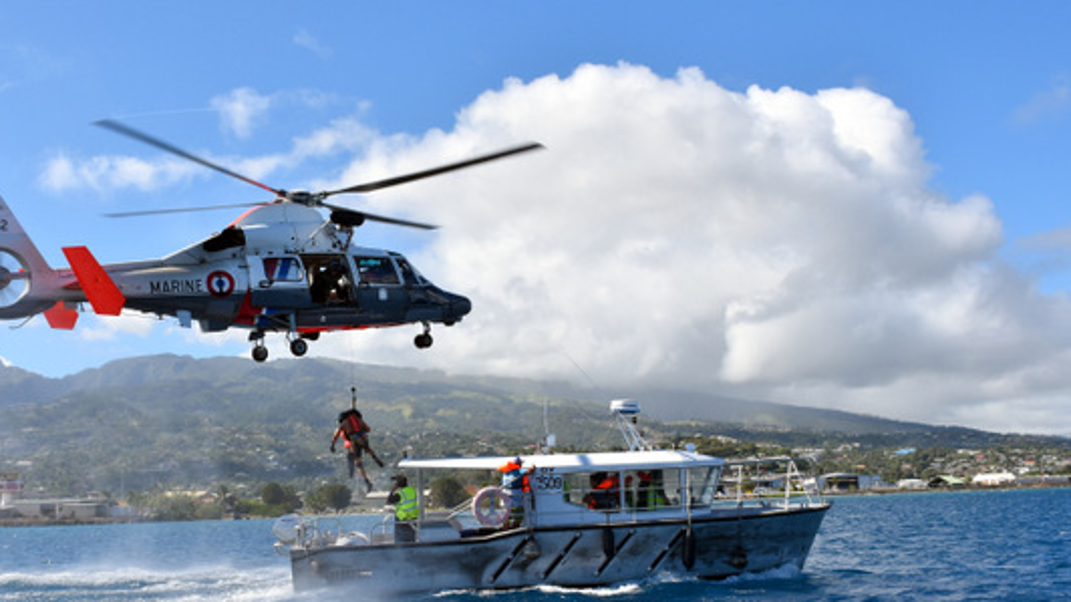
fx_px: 1107
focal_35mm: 39
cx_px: 499
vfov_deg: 30.3
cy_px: 360
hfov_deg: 51.6
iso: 200
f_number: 11
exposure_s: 1/500
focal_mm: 22
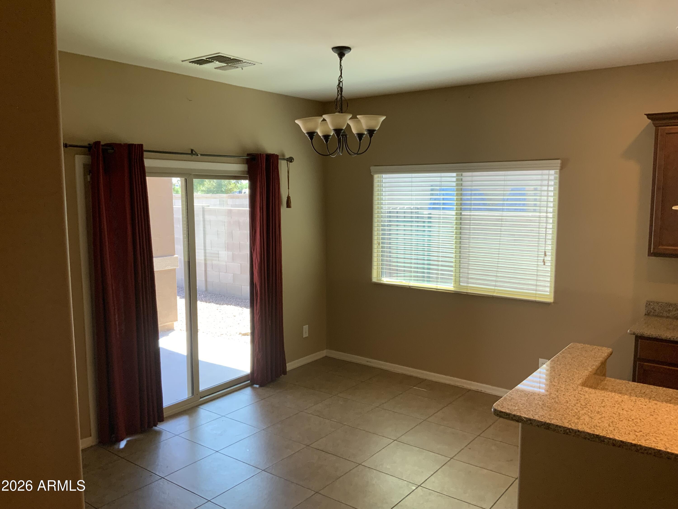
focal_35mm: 29
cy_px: 254
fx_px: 568
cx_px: 339
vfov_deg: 48.2
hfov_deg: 61.7
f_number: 1.8
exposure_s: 1/120
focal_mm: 3
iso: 40
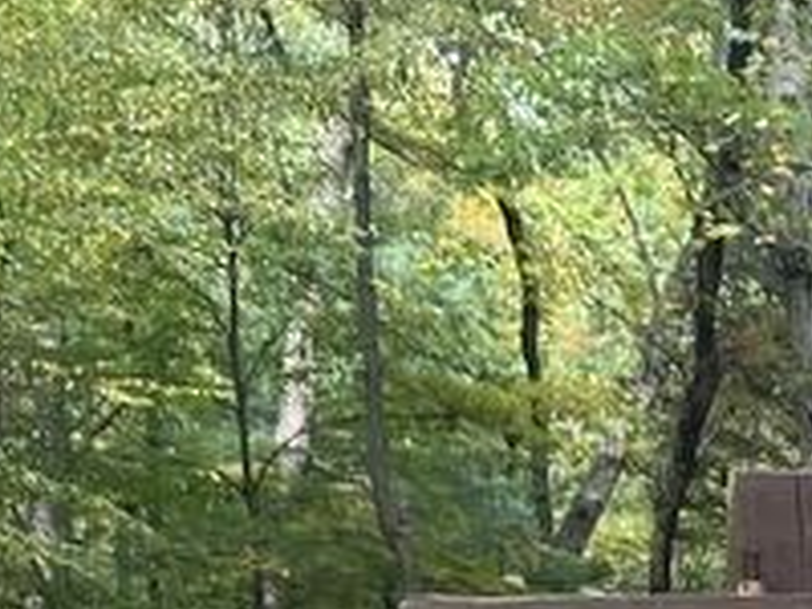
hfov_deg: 15.3
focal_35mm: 104
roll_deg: +0.2
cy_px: 1202
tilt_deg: -4.0
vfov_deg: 12.6
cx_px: 1604
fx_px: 2440
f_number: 1.6
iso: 50
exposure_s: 1/121
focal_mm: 5.1
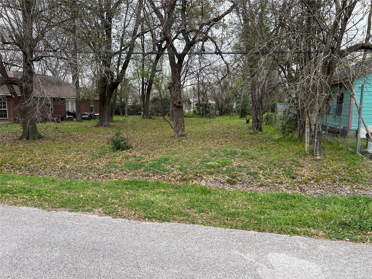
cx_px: 186
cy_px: 140
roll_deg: -0.2
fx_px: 279
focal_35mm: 26
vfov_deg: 53.1
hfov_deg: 67.3
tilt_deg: -7.7
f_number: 1.5
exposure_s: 1/1377
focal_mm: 5.7
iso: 50
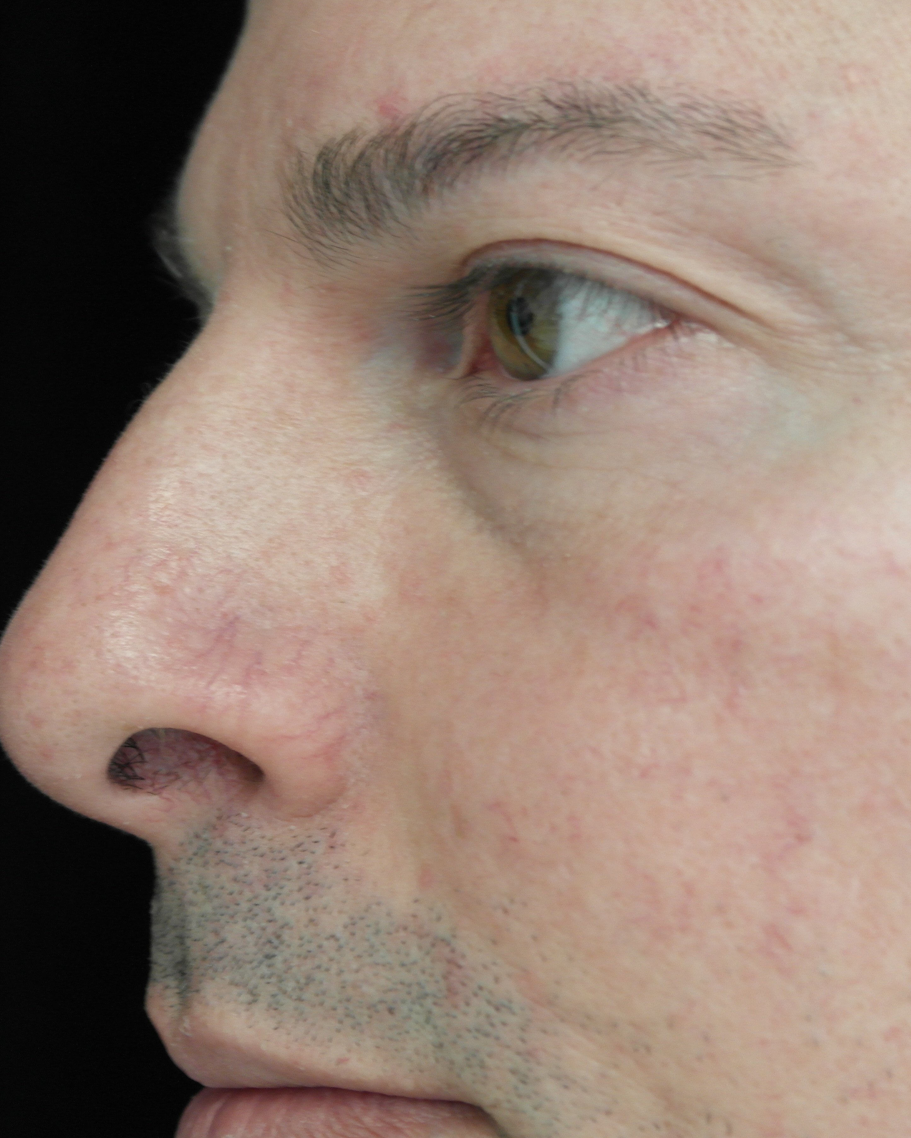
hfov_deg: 15.7
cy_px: 567
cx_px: 449
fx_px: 3303
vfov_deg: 19.6
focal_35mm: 98
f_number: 6.3
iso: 800
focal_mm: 45
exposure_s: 1/30
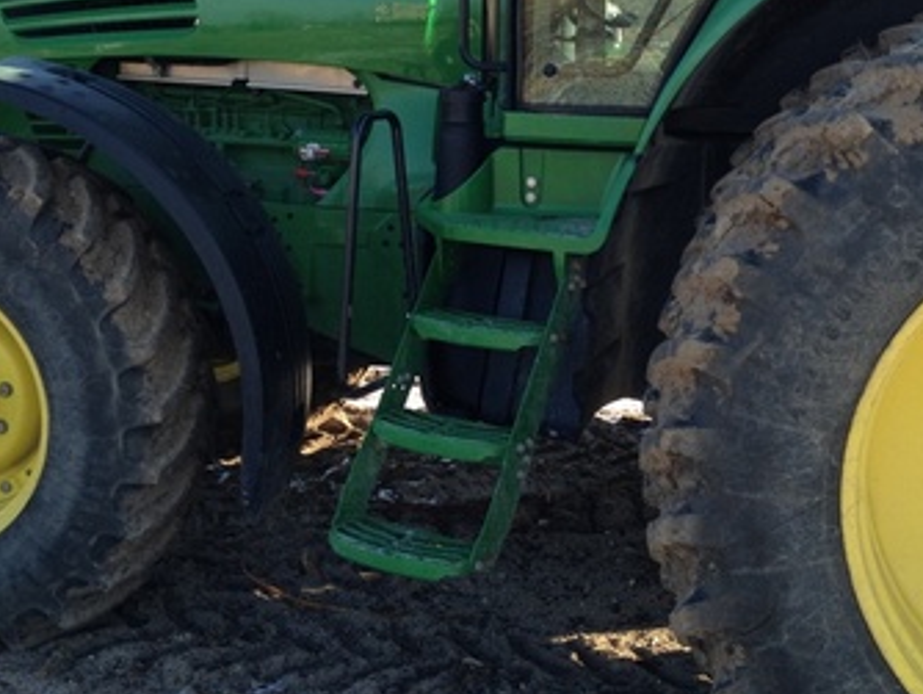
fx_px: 1521
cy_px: 177
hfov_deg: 33.8
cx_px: 484
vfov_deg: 25.4
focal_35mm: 57
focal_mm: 4.28
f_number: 2.4
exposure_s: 1/319
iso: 50
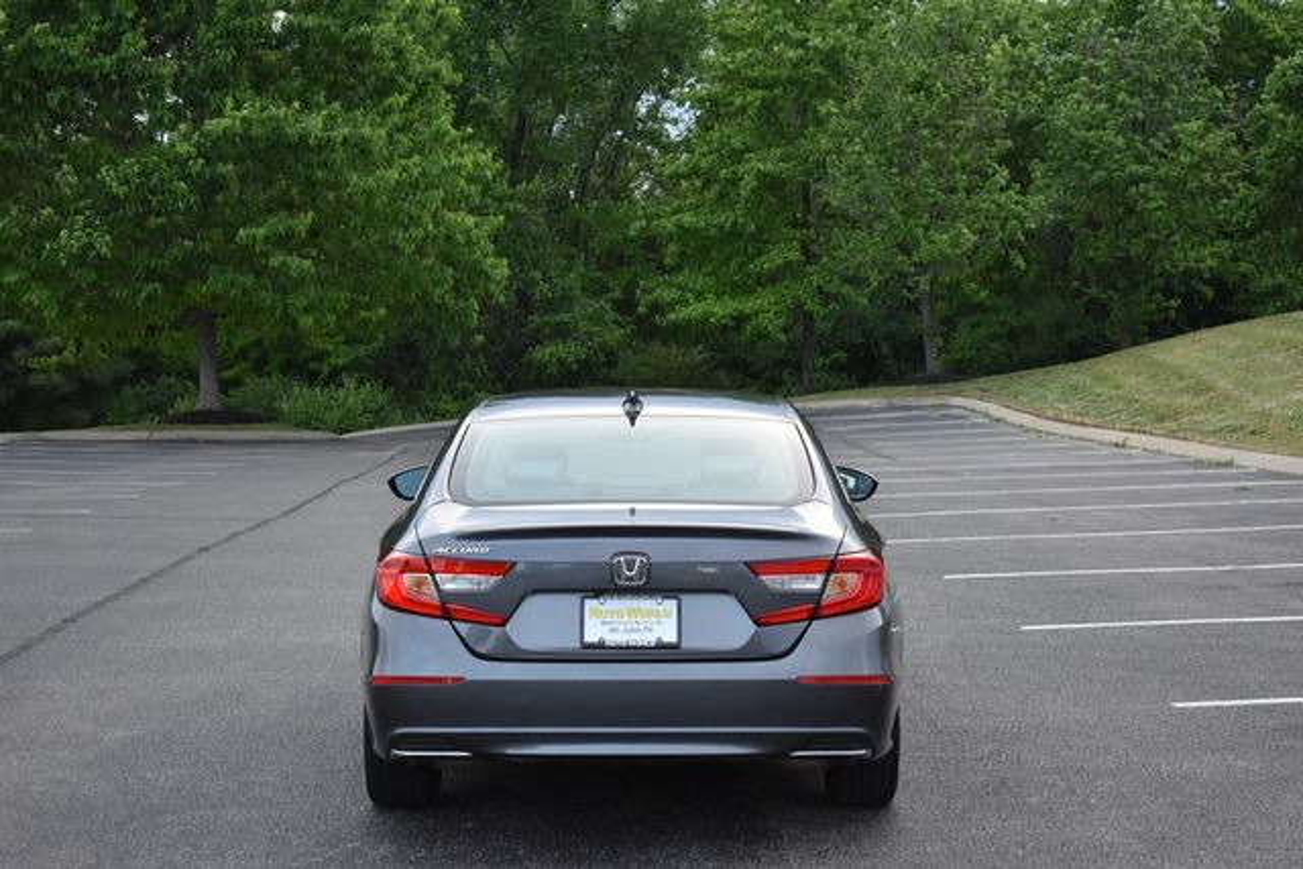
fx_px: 2172
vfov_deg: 22.6
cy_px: 434
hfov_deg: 33.4
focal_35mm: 60
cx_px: 652
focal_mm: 40
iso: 800
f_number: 5
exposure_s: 1/200
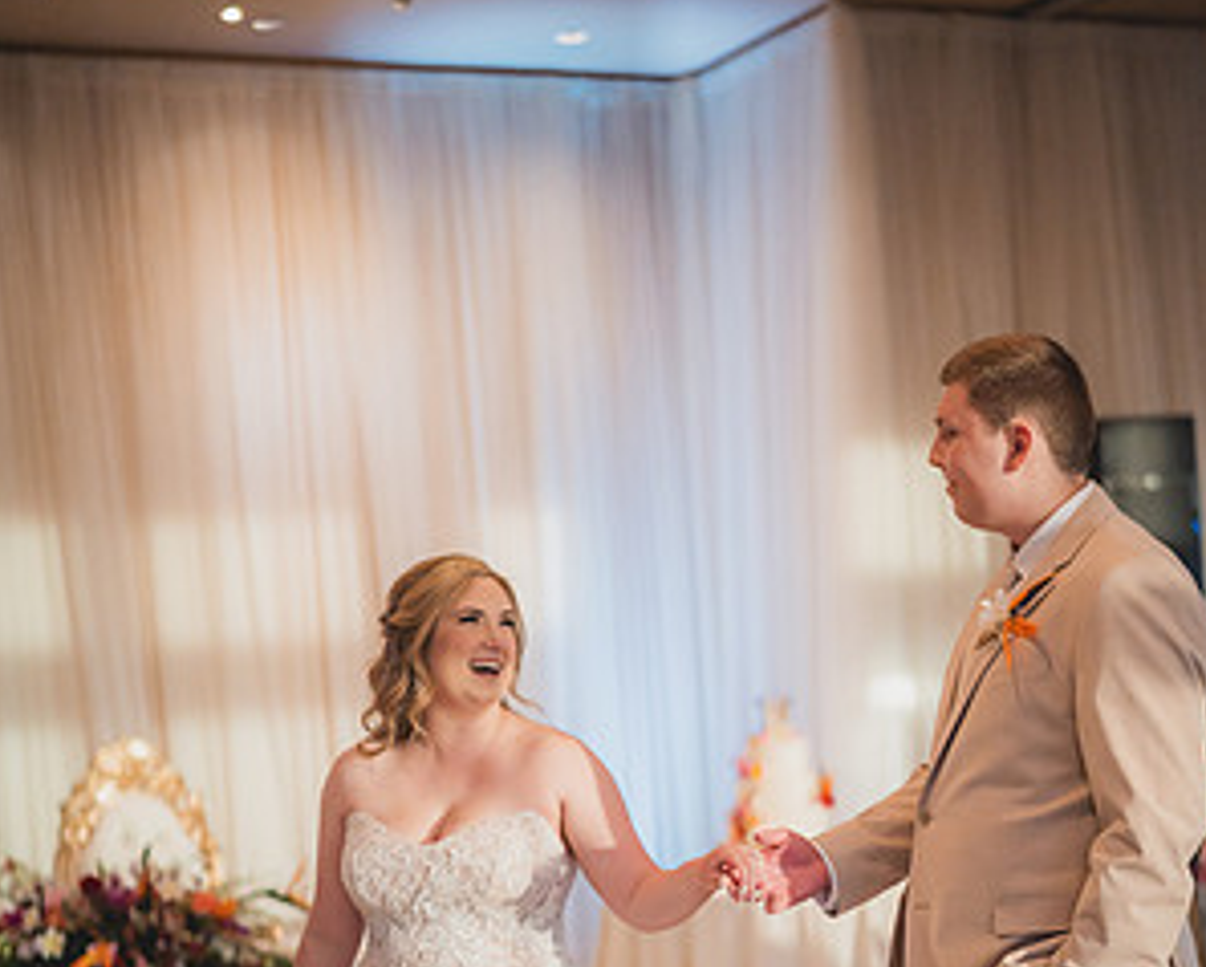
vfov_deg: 21.3
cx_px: 605
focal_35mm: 71
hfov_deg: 26.8
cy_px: 788
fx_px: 2536
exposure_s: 1/3200
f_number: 1.4
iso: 1250
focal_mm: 50
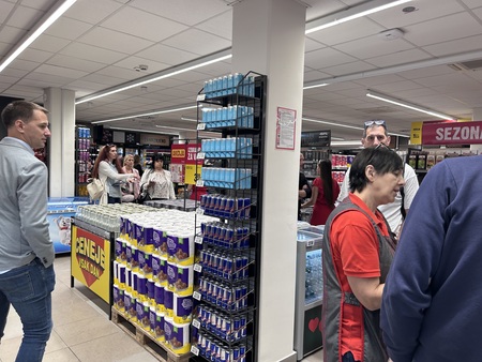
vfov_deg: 53.1
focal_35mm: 26
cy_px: 181
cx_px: 241
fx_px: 362
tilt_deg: -4.0
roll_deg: -2.2
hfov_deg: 67.3
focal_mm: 5.7
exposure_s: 1/100
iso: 50
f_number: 1.5
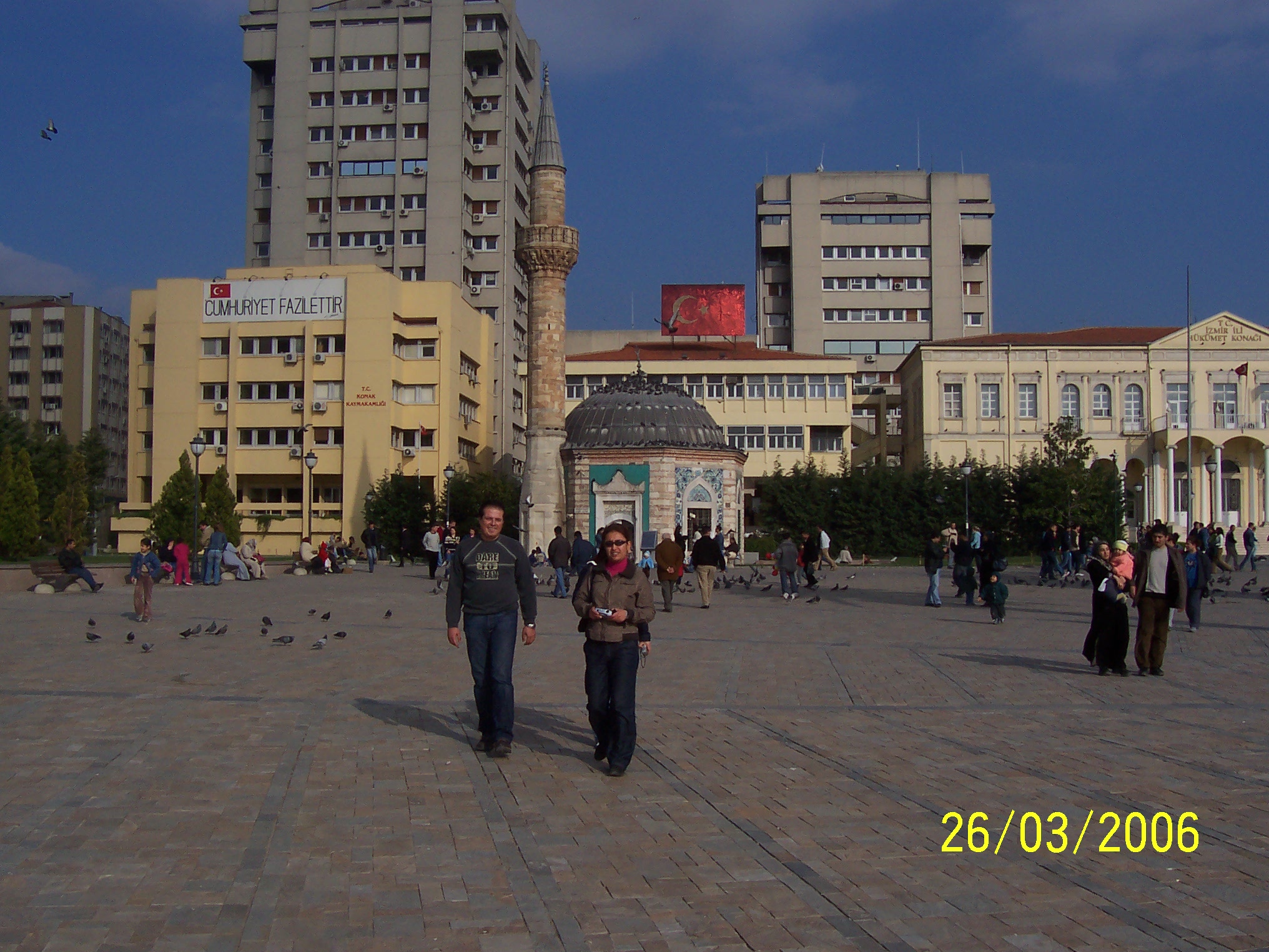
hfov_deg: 50.1
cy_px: 476
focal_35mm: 37
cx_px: 634
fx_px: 1356
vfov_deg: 38.7
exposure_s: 1/1000
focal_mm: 5.6
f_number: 5.6
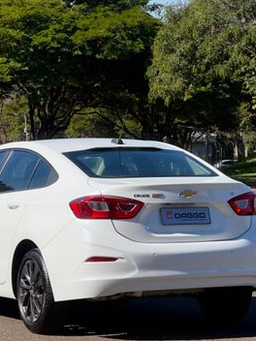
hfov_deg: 14.3
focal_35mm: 103
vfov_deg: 19.1
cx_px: 92
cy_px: 170
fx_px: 1016
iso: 25
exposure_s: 1/622
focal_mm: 9
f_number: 2.8
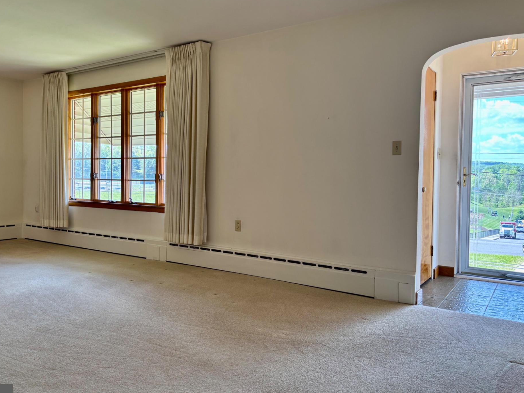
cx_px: 234
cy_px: 188
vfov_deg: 48.2
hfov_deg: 61.5
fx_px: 439
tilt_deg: -2.0
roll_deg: -0.5
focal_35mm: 29
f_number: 1.6
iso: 64
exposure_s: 1/159
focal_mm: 5.96
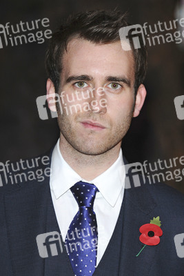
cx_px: 92
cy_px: 138
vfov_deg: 10.5
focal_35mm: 195
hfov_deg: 7.0
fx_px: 1494
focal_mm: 130
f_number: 5
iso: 400
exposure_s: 1/160
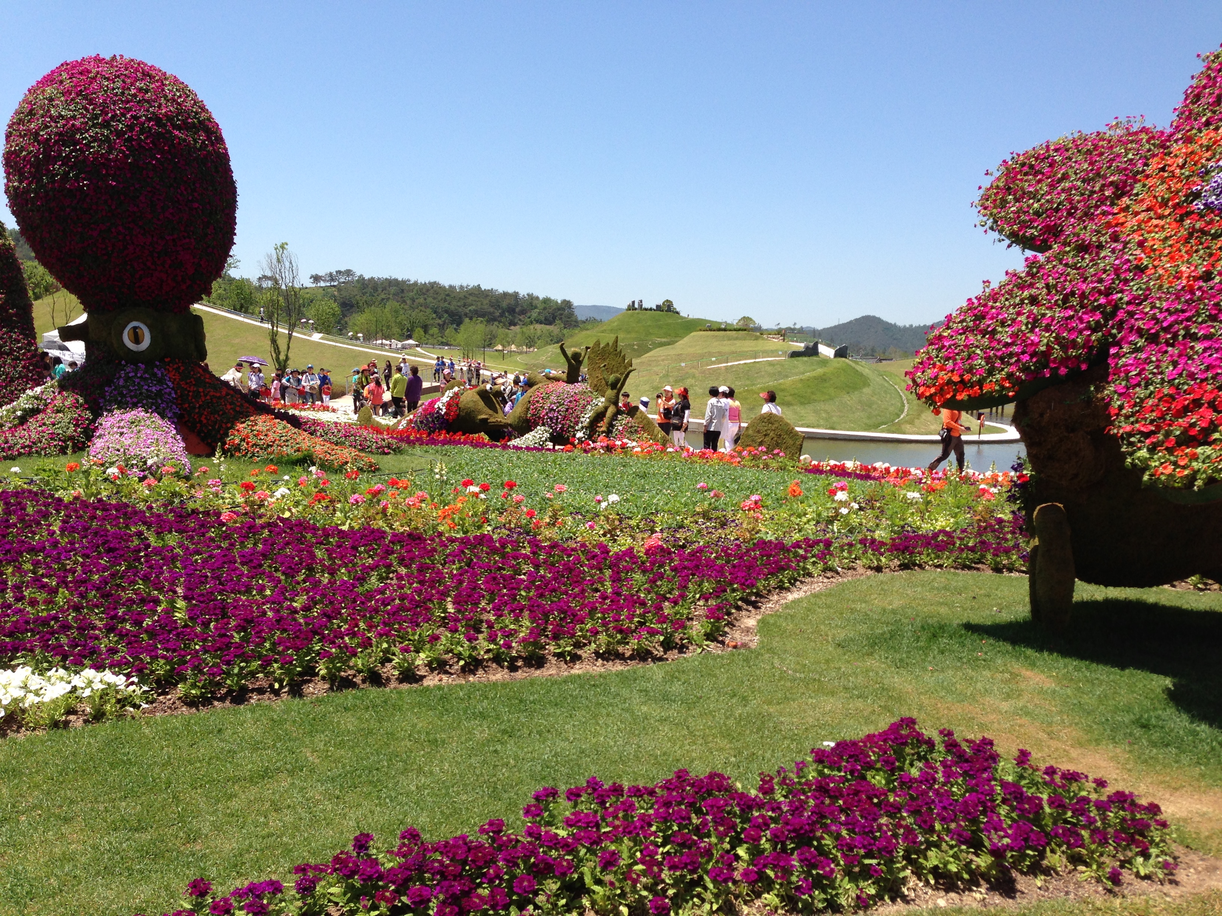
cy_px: 458
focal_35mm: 33
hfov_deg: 55.4
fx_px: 1165
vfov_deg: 42.9
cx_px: 611
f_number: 2.4
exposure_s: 1/1323
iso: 50
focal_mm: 4.13
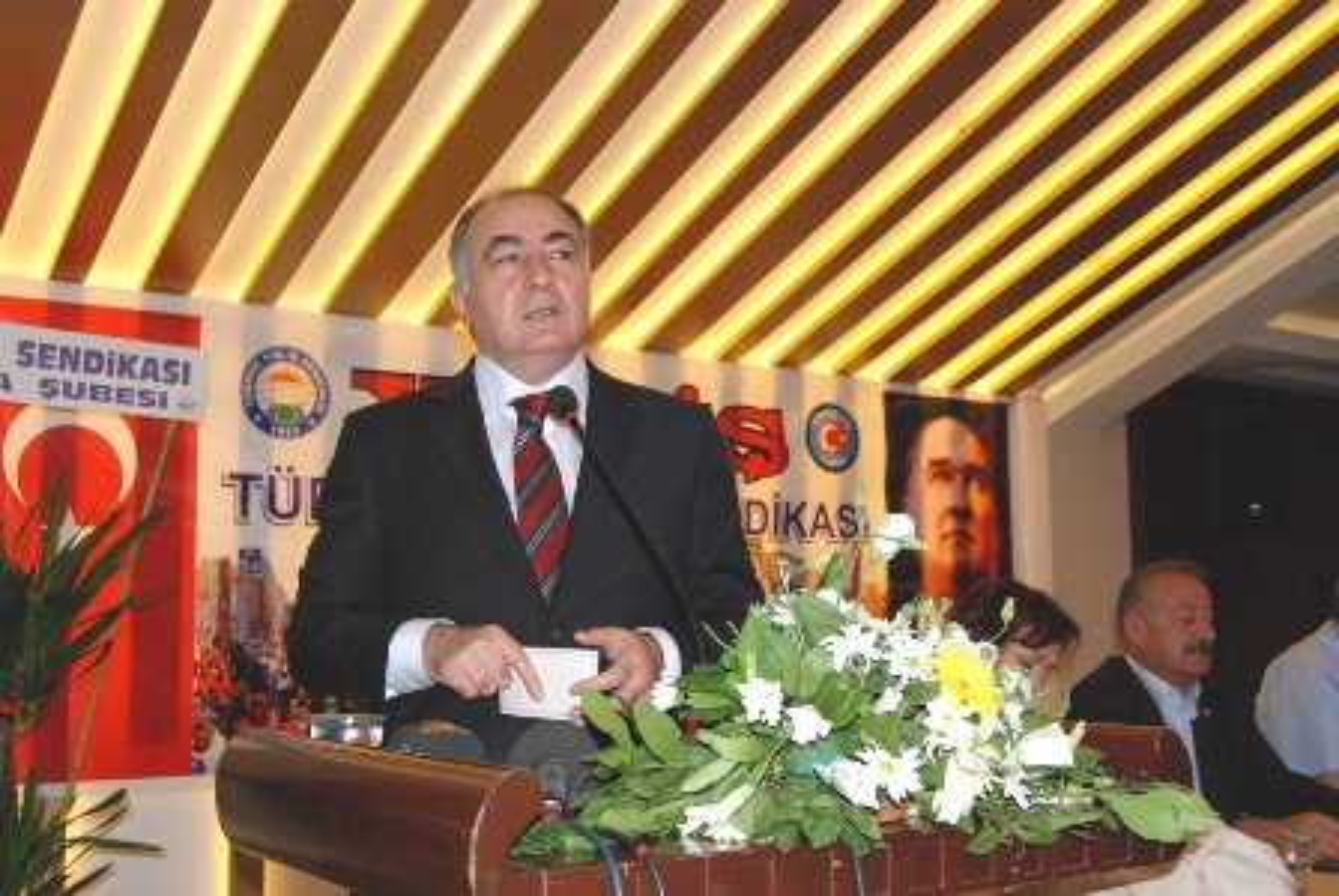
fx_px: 1452
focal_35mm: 39
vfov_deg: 34.3
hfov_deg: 49.5
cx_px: 670
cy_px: 448
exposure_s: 1/60
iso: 1600
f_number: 5.6
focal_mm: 26
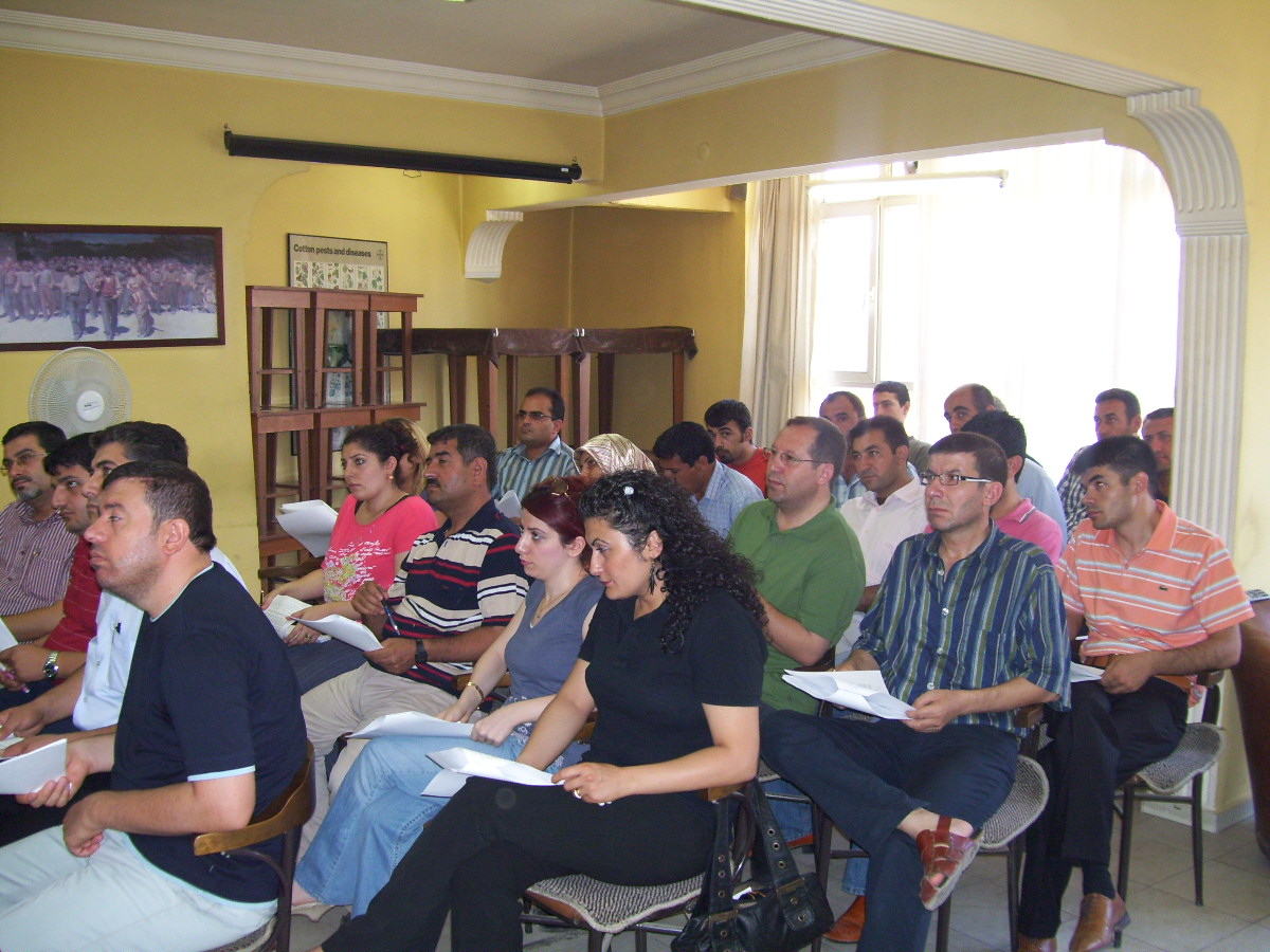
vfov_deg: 39.7
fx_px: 1321
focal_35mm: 36
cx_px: 635
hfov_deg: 51.4
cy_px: 476
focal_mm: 6
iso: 200
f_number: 2.7
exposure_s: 1/60
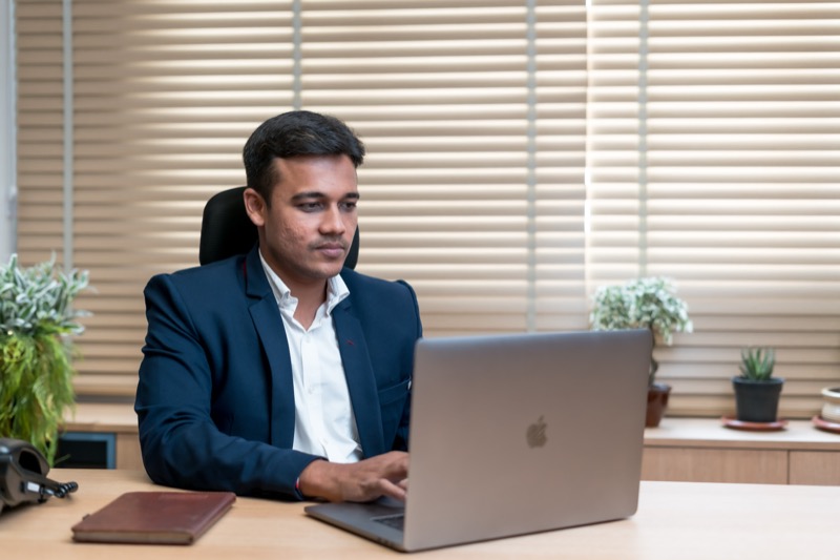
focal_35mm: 50
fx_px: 1166
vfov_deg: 27.0
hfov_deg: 39.6
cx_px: 420
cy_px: 280
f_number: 2.5
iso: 100
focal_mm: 50
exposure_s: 1/80
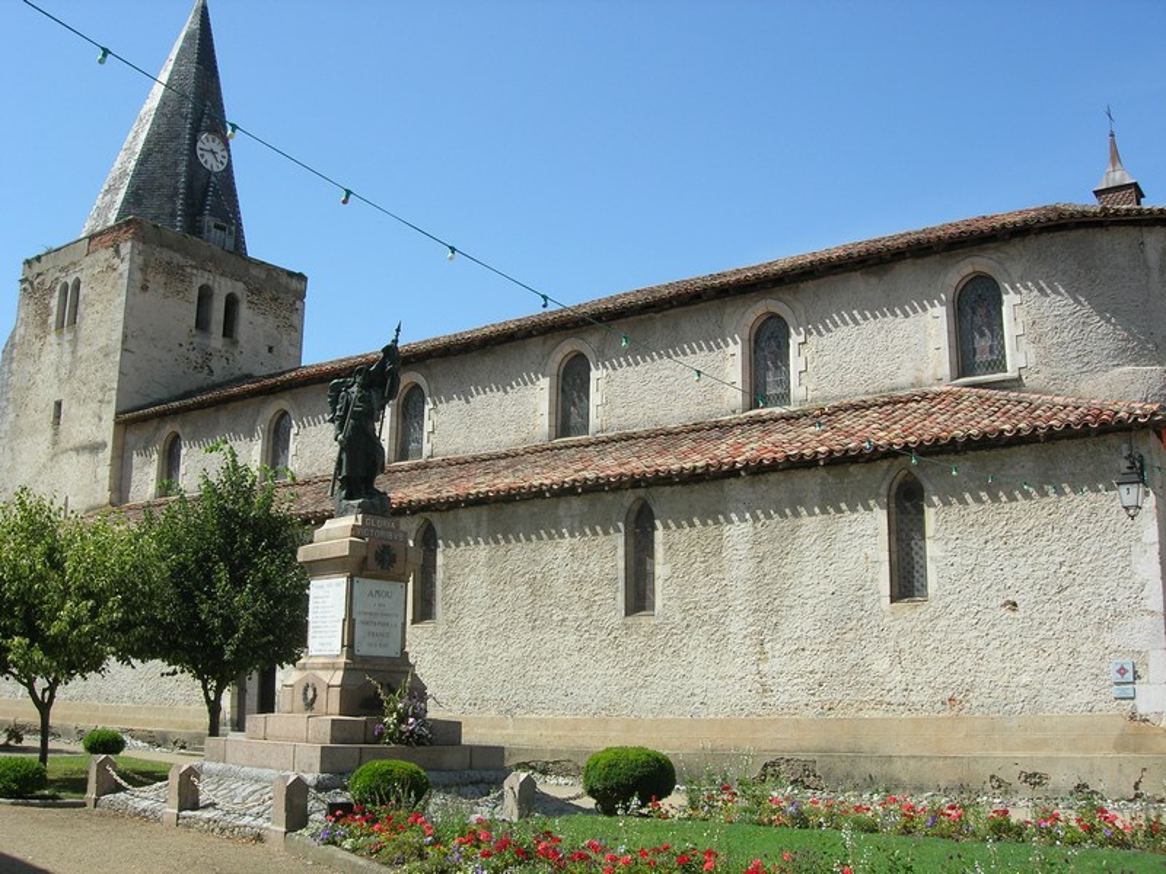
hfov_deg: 49.0
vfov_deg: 37.7
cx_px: 583
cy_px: 437
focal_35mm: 38
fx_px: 1280
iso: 64
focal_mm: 7.8
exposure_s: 1/470
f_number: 4.8
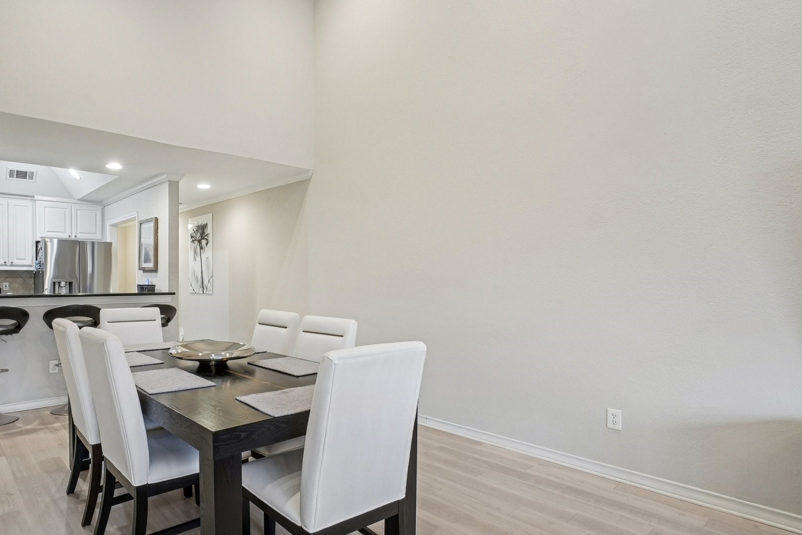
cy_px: 283
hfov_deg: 85.5
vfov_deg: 64.5
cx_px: 309
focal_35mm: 19
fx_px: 423
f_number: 8
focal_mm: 10
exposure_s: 1/8
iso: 400
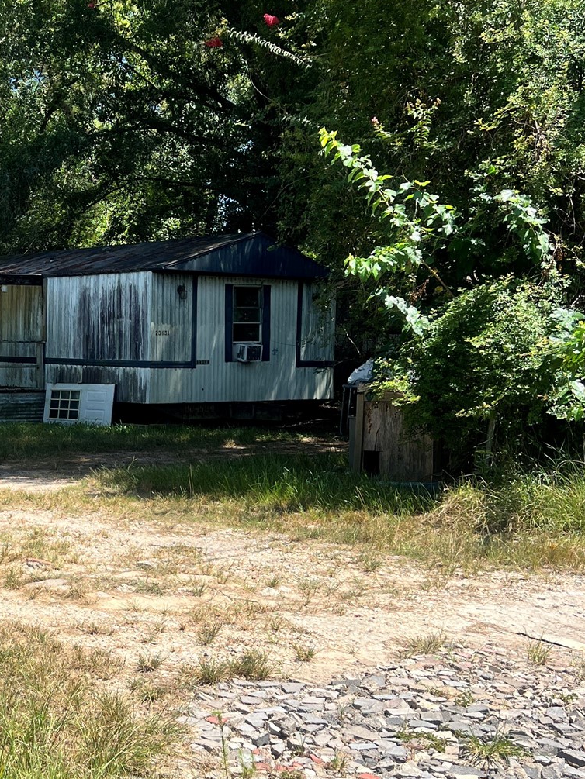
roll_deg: -0.8
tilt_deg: -3.0
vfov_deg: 36.2
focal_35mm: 53
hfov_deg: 26.4
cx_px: 33
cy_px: 404
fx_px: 1194
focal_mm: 5.7
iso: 50
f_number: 1.5
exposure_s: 1/2123
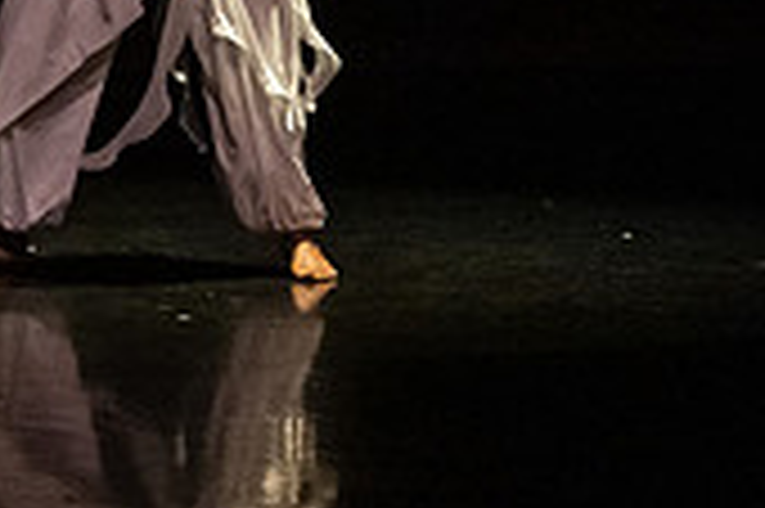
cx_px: 185
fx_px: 5477
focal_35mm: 258
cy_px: -253
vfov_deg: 5.3
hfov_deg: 8.0
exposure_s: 1/400
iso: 6400
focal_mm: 61
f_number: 4
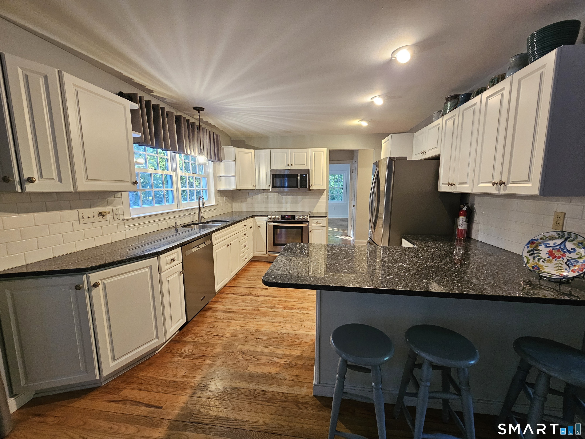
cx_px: 292
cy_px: 220
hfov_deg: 106.2
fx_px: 220
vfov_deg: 89.9
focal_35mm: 13
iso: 320
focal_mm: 2.2
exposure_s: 1/40
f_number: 2.2
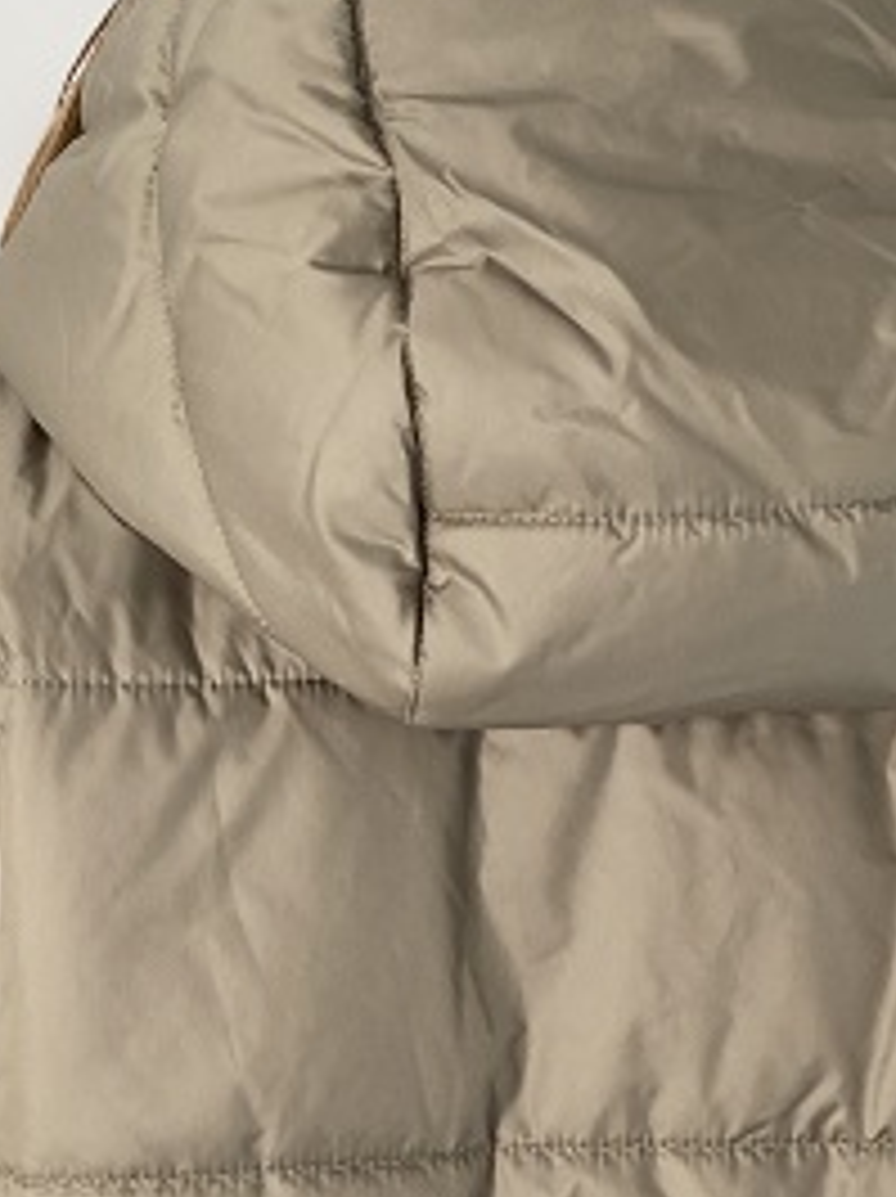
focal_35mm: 75
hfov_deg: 19.5
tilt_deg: -10.1
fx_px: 2593
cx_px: 610
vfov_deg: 25.2
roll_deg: +0.2
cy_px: 1087
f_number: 1.8
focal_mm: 4.25
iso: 125
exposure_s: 1/61
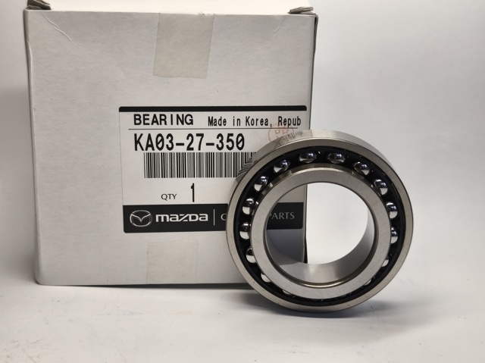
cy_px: 182
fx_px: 770
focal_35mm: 55
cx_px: 242
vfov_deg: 26.5
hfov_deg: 35.0
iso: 160
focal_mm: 6.18
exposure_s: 1/100
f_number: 1.65
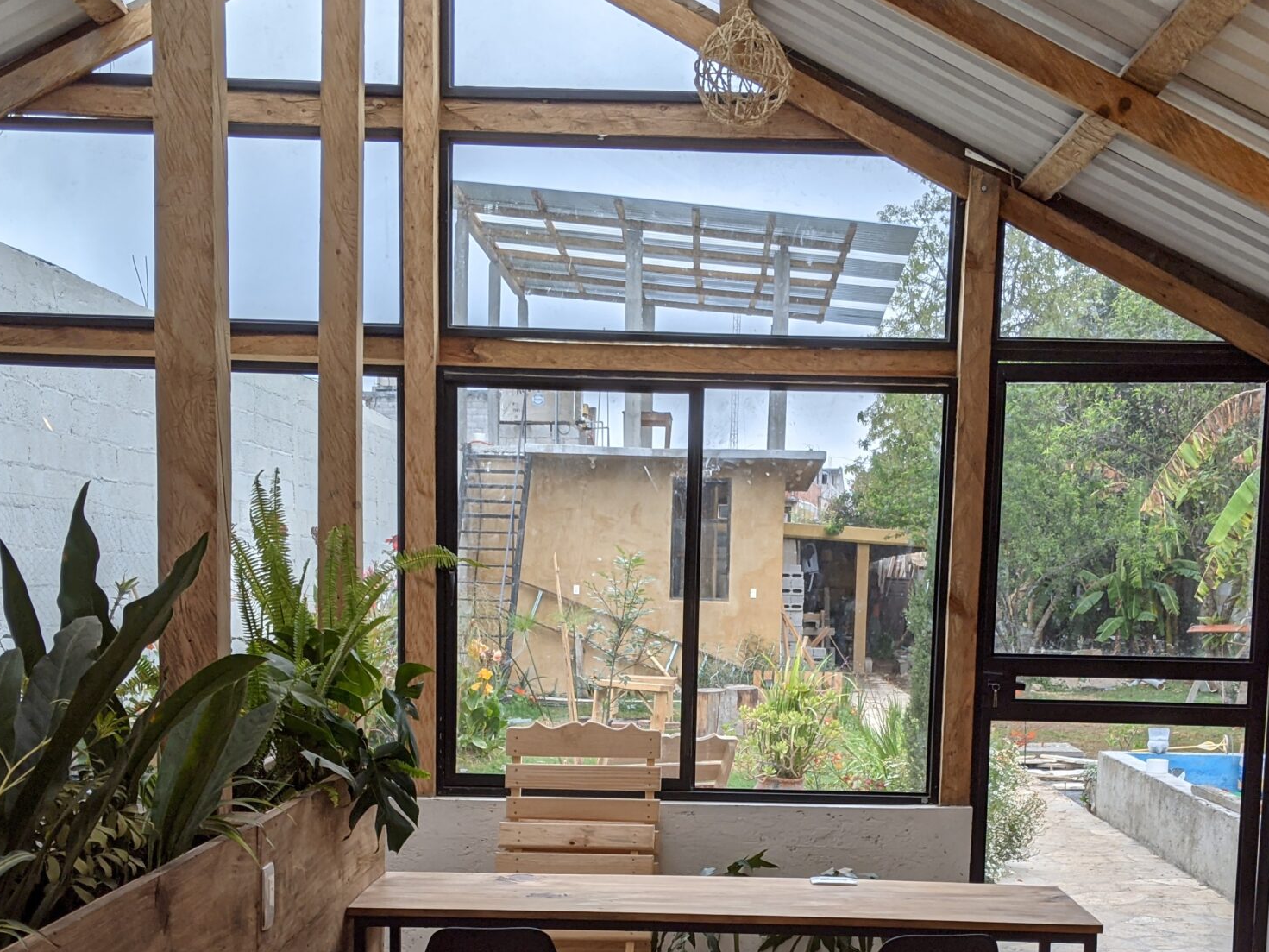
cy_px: 773
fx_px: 1723
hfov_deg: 40.4
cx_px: 680
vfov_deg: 30.1
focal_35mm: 47
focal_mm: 4.44
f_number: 1.8
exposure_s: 1/1565
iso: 56
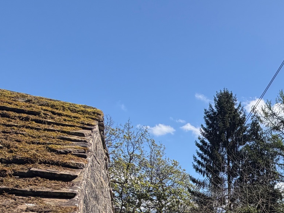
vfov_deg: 30.9
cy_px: 272
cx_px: 351
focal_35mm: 37
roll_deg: -0.5
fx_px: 304
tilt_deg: -3.9
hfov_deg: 36.7
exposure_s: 1/770
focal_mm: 2.22
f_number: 2.2
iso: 25
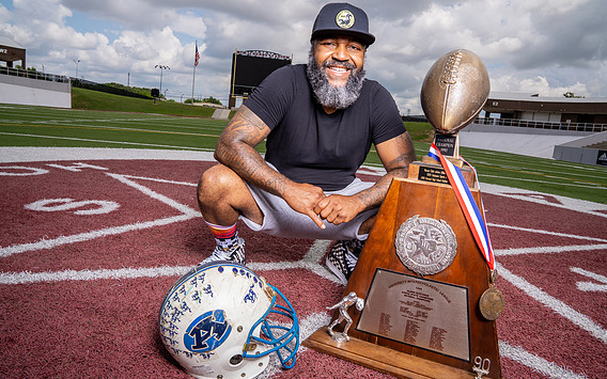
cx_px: 300
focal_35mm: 25
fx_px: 414
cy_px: 191
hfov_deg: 72.5
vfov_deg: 49.3
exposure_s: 1/200
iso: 125
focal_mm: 24
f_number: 11
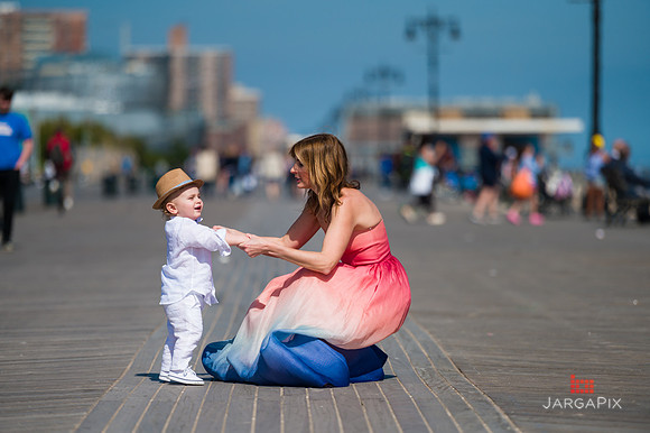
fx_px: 3609
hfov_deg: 10.3
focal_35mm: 200
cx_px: 325
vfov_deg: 6.9
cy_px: 216
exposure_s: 1/8000
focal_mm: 200
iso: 200
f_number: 3.2
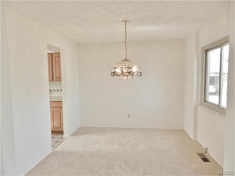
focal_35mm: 23
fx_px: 156
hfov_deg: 73.9
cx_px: 118
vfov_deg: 58.9
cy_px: 88
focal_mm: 4
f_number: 3.4
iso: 180
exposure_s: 1/30
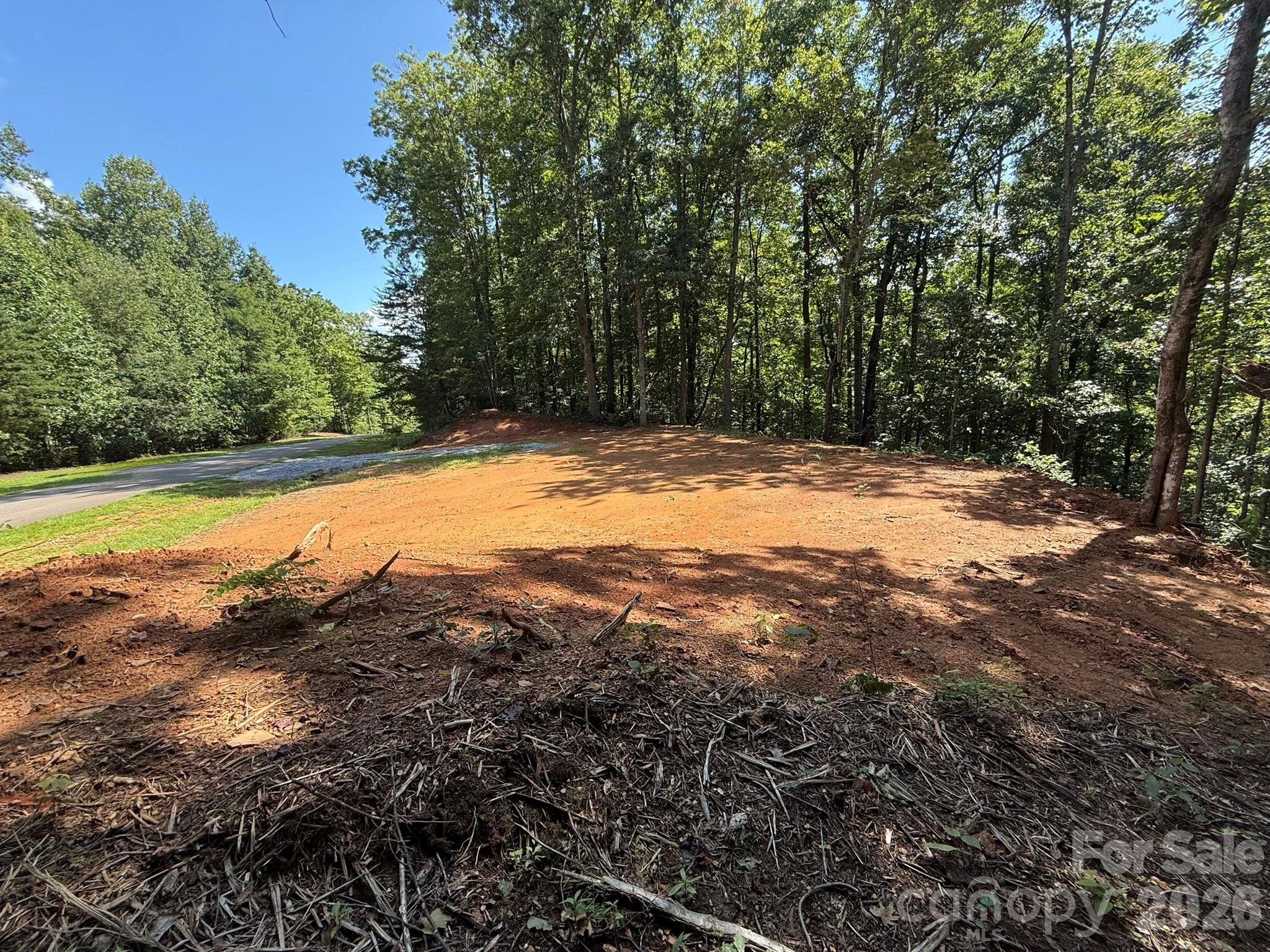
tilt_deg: -11.1
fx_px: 514
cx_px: 635
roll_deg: +4.3
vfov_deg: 85.7
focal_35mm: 14
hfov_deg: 102.1
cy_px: 476
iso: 50
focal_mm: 2.22
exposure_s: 1/448
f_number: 2.2
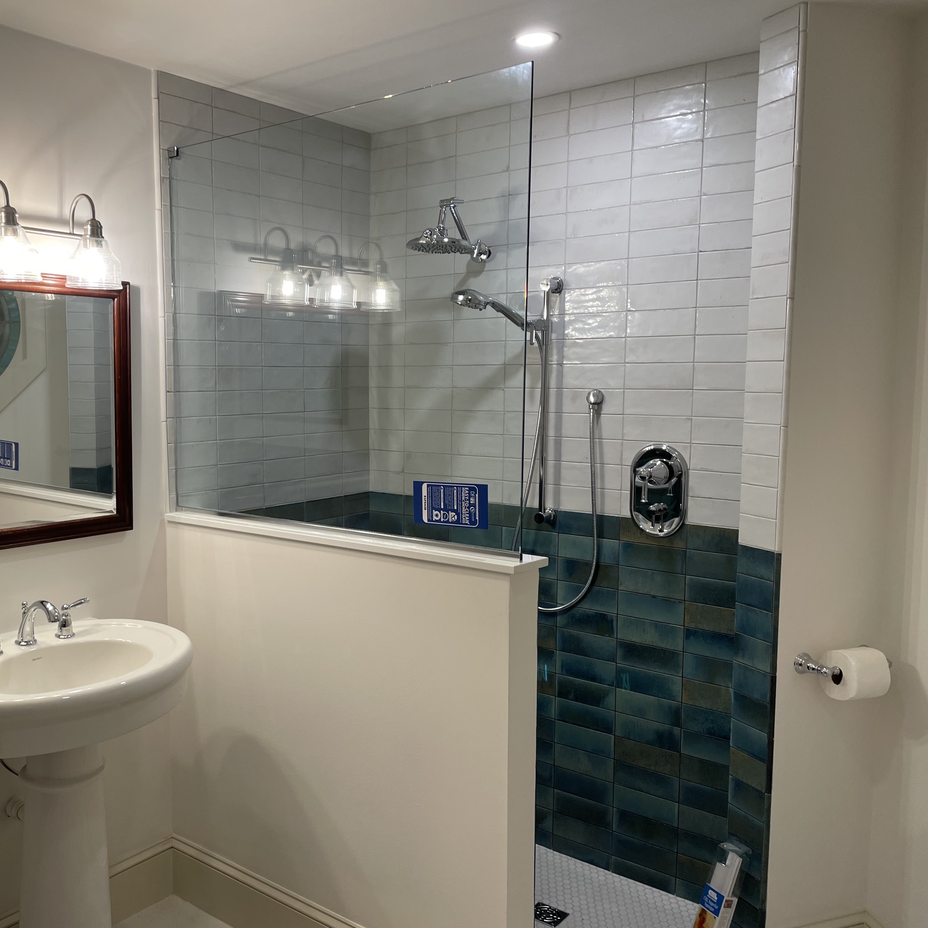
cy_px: 461
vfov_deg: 52.5
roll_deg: +0.7
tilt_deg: -5.9
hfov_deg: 51.8
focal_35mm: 31
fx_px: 940
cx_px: 328
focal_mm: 4.2
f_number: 1.6
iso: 50
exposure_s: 1/63
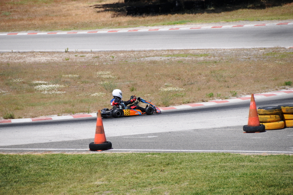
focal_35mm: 300
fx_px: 2439
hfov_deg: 6.9
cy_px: 98
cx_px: 146
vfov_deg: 4.6
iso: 400
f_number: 5.6
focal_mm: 200
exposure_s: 1/2000
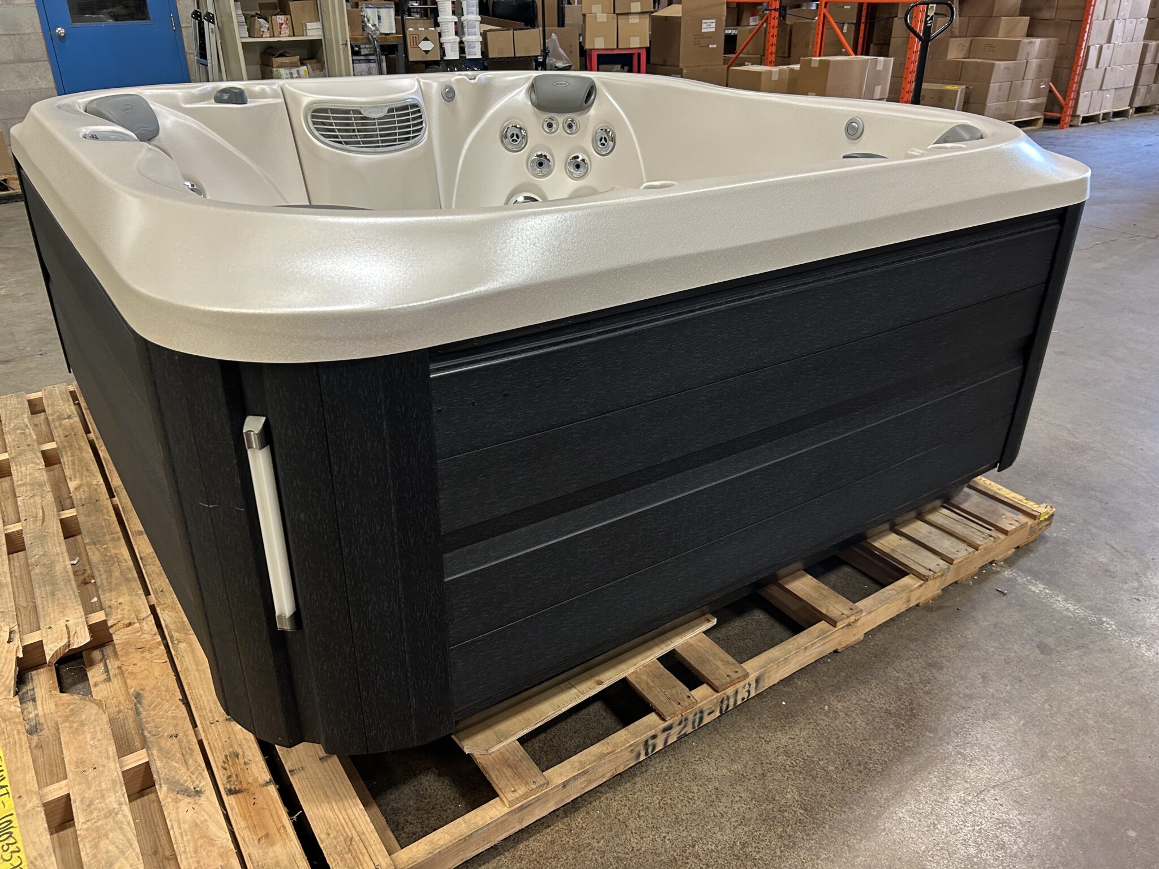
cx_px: 580
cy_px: 434
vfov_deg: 53.1
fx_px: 871
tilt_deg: -26.0
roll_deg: +1.4
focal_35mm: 26
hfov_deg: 67.3
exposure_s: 1/60
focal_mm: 5.7
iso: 160
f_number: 1.5
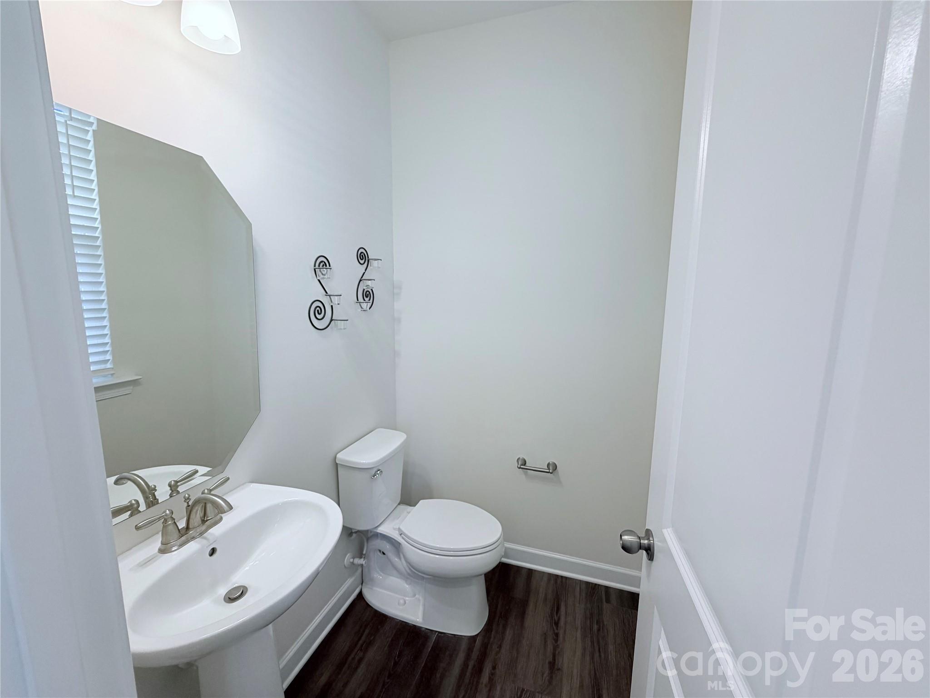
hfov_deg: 102.1
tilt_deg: -8.7
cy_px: 349
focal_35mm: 14
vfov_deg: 85.7
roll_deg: -0.1
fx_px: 376
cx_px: 465
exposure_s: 1/120
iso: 160
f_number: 2.2
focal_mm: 2.22
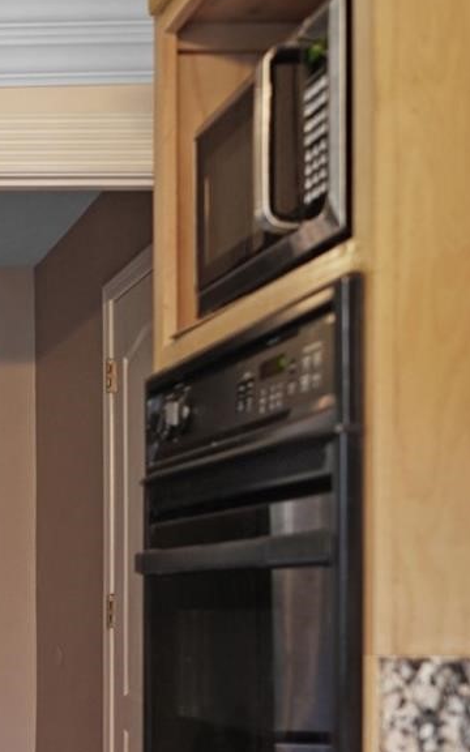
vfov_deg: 33.8
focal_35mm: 58
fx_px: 1189
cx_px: -475
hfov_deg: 16.7
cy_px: 626
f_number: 2.8
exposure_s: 1/13
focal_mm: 16
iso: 200
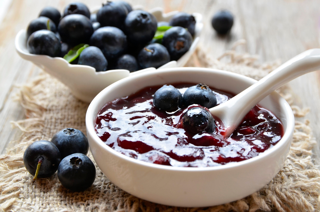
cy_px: 106
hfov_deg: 19.5
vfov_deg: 13.0
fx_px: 931
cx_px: 160
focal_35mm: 105
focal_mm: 70
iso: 200
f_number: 8
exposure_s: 1/125
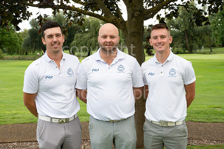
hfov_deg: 39.6
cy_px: 74
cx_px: 112
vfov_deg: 27.0
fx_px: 311
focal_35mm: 50
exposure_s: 1/160
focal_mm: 50
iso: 320
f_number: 8
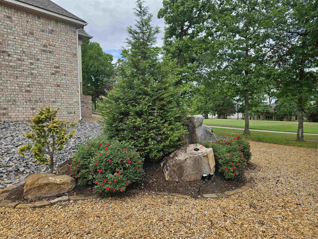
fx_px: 211
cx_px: 159
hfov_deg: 73.9
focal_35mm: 23
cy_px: 120
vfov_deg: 58.9
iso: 25
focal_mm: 5.4
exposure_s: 1/509
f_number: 1.8
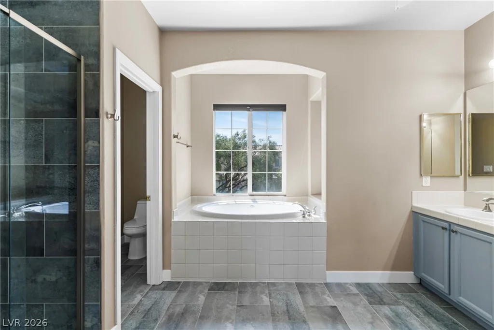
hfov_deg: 93.3
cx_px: 247
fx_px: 233
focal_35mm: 17
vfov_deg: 70.5
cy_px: 165
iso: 400
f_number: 8
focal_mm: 17
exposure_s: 1/50
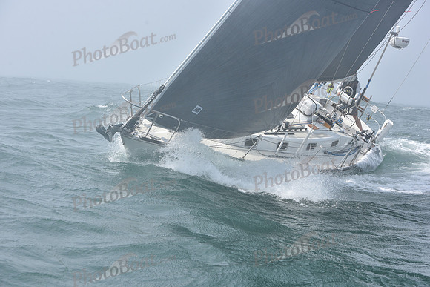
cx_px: 215
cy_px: 144
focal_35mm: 70
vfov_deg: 19.5
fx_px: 836
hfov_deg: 28.8
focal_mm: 70
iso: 320
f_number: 9
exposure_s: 1/800
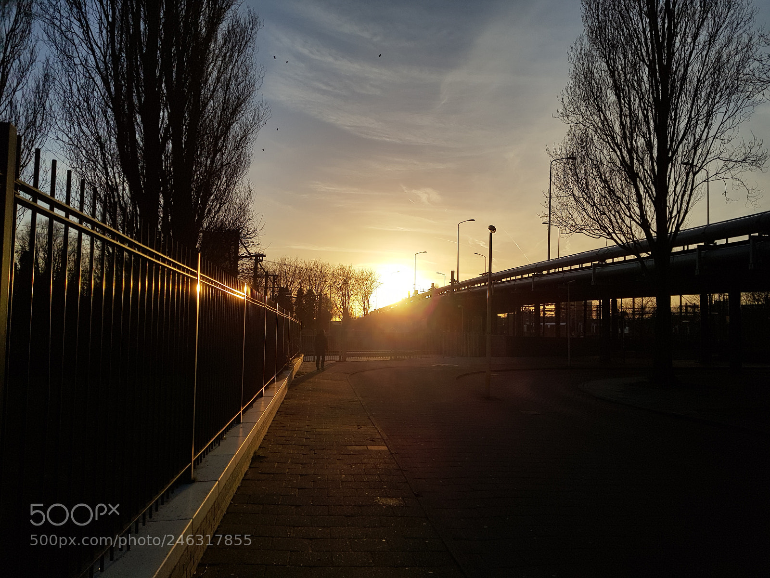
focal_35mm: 26
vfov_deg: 53.1
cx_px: 385
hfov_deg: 67.3
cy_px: 289
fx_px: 578
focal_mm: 4.2
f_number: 1.7
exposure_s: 1/6912
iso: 40
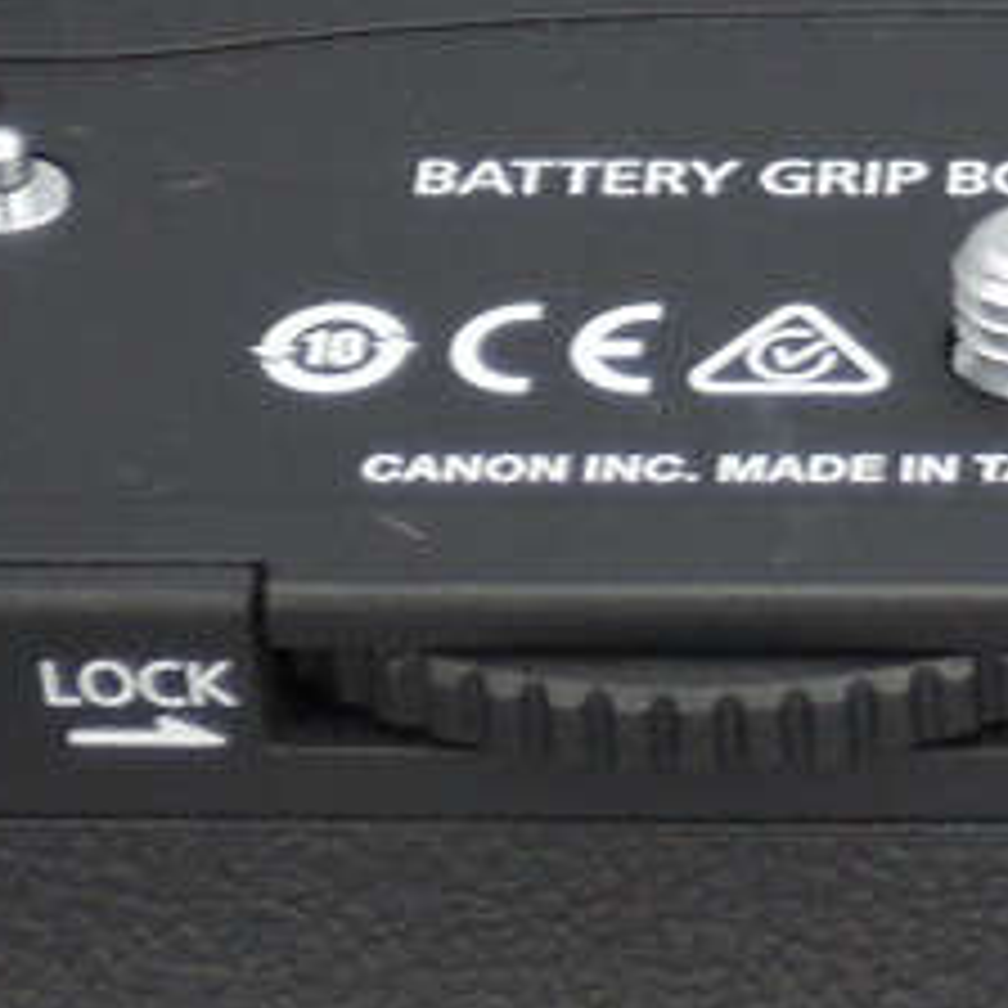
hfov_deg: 6.1
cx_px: 1485
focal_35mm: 284
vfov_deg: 6.1
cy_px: -45
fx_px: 9356
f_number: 3.7
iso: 320
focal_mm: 12.8
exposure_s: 1/30
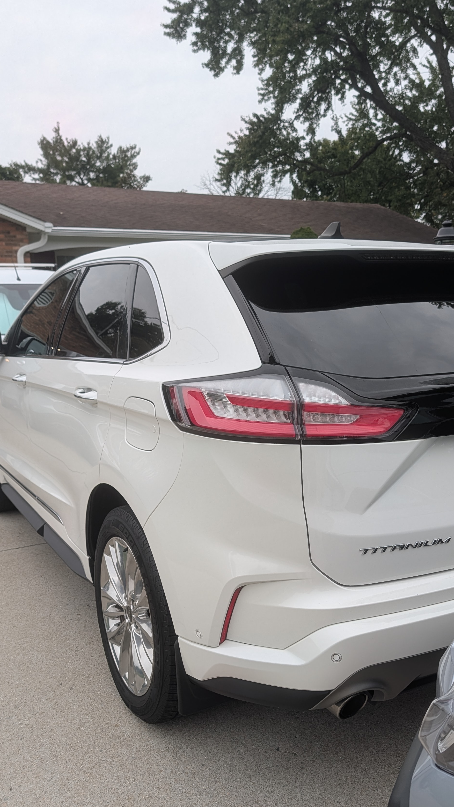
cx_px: 293
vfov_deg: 61.0
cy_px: 432
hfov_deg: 36.4
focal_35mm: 32
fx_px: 685
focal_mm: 6.9
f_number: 1.68
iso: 20
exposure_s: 1/87.8
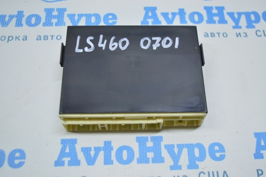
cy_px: 88
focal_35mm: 42
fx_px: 310
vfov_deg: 31.8
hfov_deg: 46.4
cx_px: 133
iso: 400
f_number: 4.2
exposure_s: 1/60
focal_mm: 28
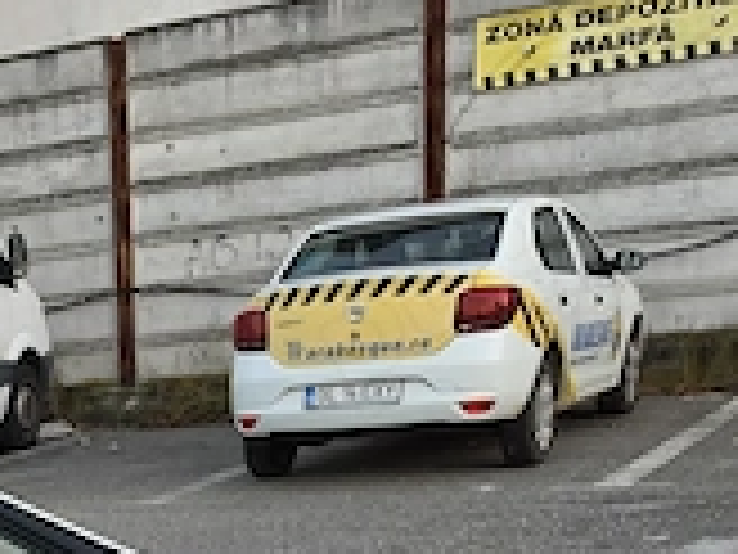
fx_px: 1791
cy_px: 905
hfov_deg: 20.3
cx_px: -342
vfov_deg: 15.7
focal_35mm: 84
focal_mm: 6.5
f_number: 1.4
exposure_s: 1/180
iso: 40
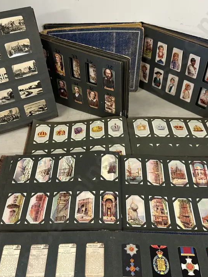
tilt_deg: -46.7
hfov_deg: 41.8
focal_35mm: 34
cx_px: 100
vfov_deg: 53.6
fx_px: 272
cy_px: 166
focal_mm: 6.86
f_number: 1.78
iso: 160
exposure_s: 1/50
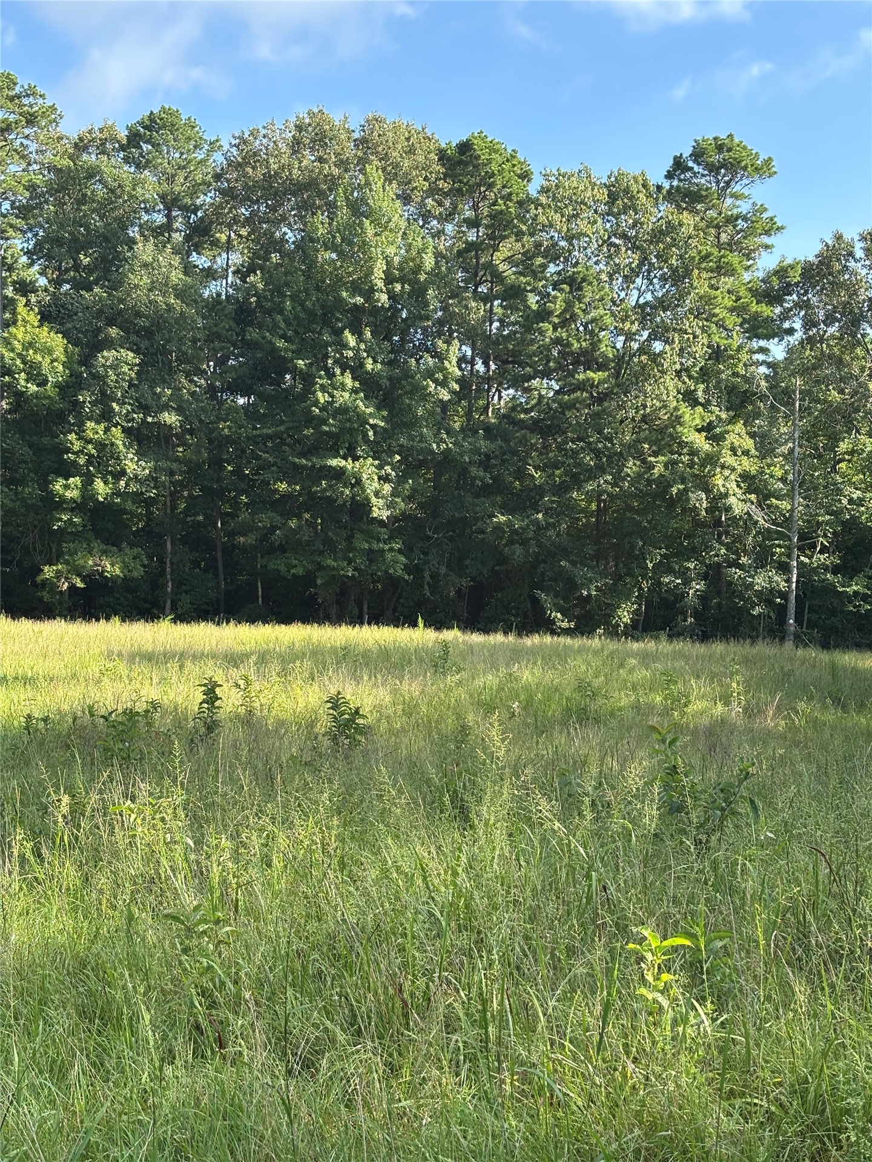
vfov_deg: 36.8
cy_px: 581
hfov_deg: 28.0
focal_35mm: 52
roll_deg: -0.7
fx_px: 1747
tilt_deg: +0.4
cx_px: 436
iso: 32
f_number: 1.6
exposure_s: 1/458
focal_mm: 5.96
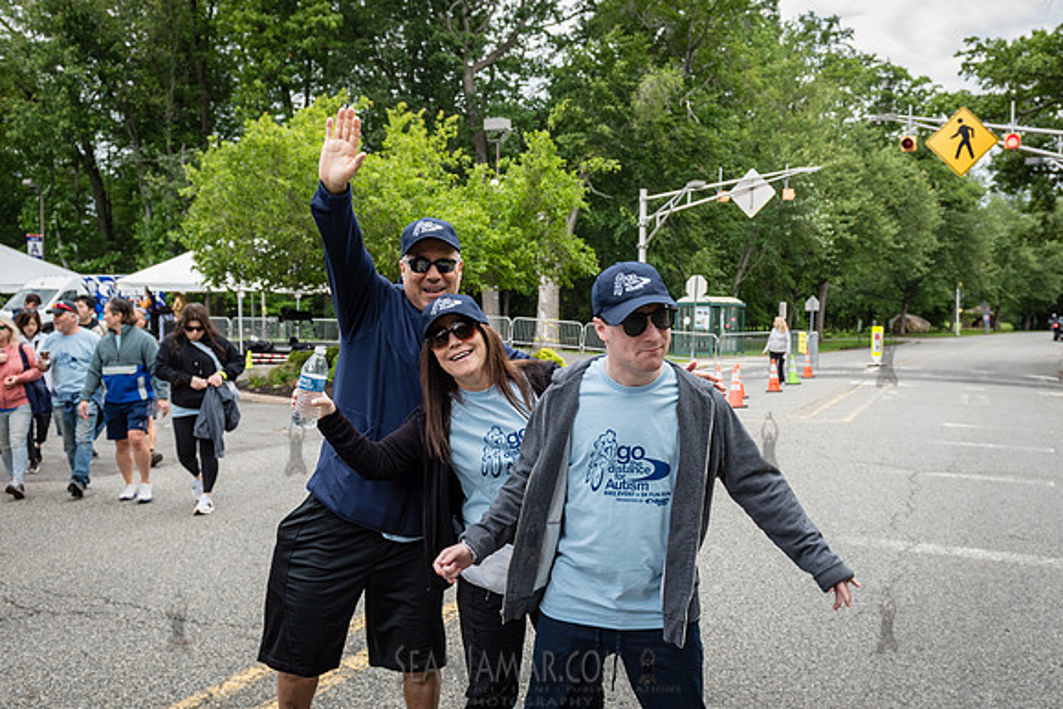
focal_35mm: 36
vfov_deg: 37.3
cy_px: 367
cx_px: 598
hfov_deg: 53.6
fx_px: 1049
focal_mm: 24
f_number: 4
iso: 400
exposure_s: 1/640
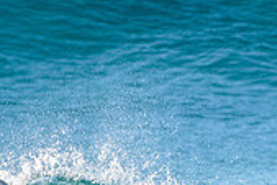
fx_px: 16156
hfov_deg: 1.0
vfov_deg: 0.7
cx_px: -37
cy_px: 300
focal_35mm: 2098
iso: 400
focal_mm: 500
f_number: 5.6
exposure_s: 1/2000
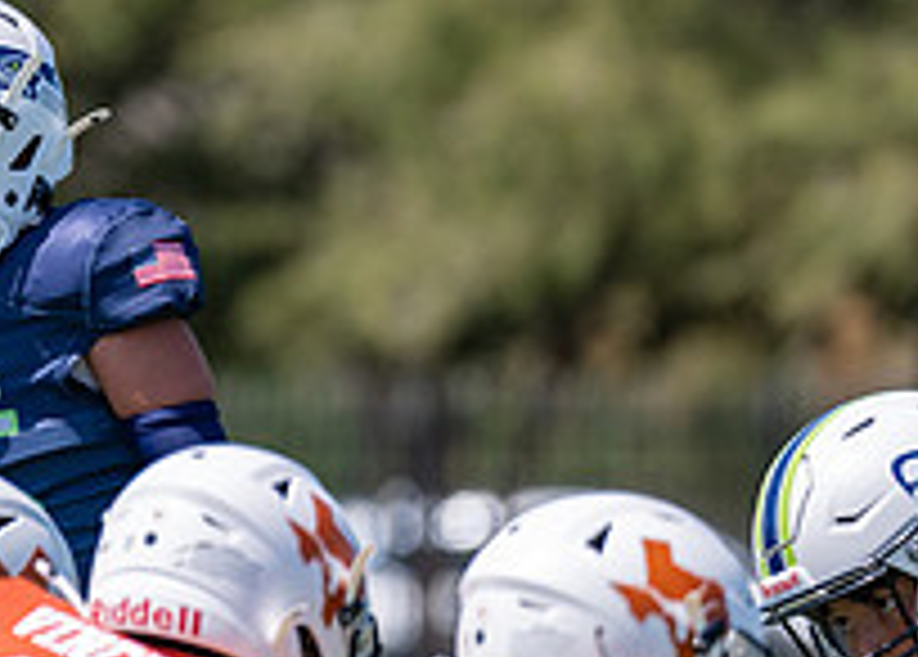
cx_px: -81
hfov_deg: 2.3
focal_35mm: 873
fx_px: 22776
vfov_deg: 1.7
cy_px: 436
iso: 100
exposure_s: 1/2000
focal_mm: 200
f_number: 2.8
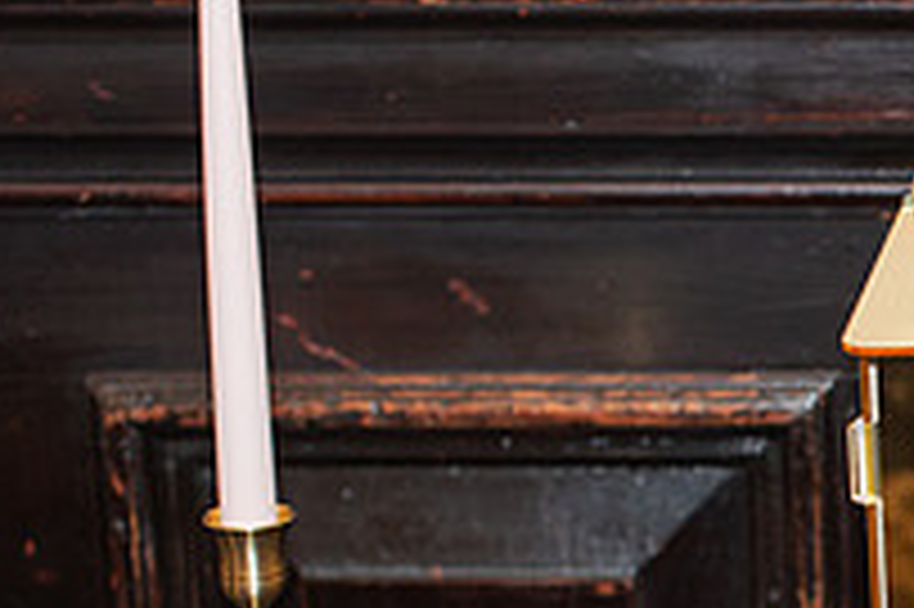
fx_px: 4363
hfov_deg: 11.5
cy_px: 774
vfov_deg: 7.9
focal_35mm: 172
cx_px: 1365
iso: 800
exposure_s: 1/200
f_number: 4
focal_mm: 50
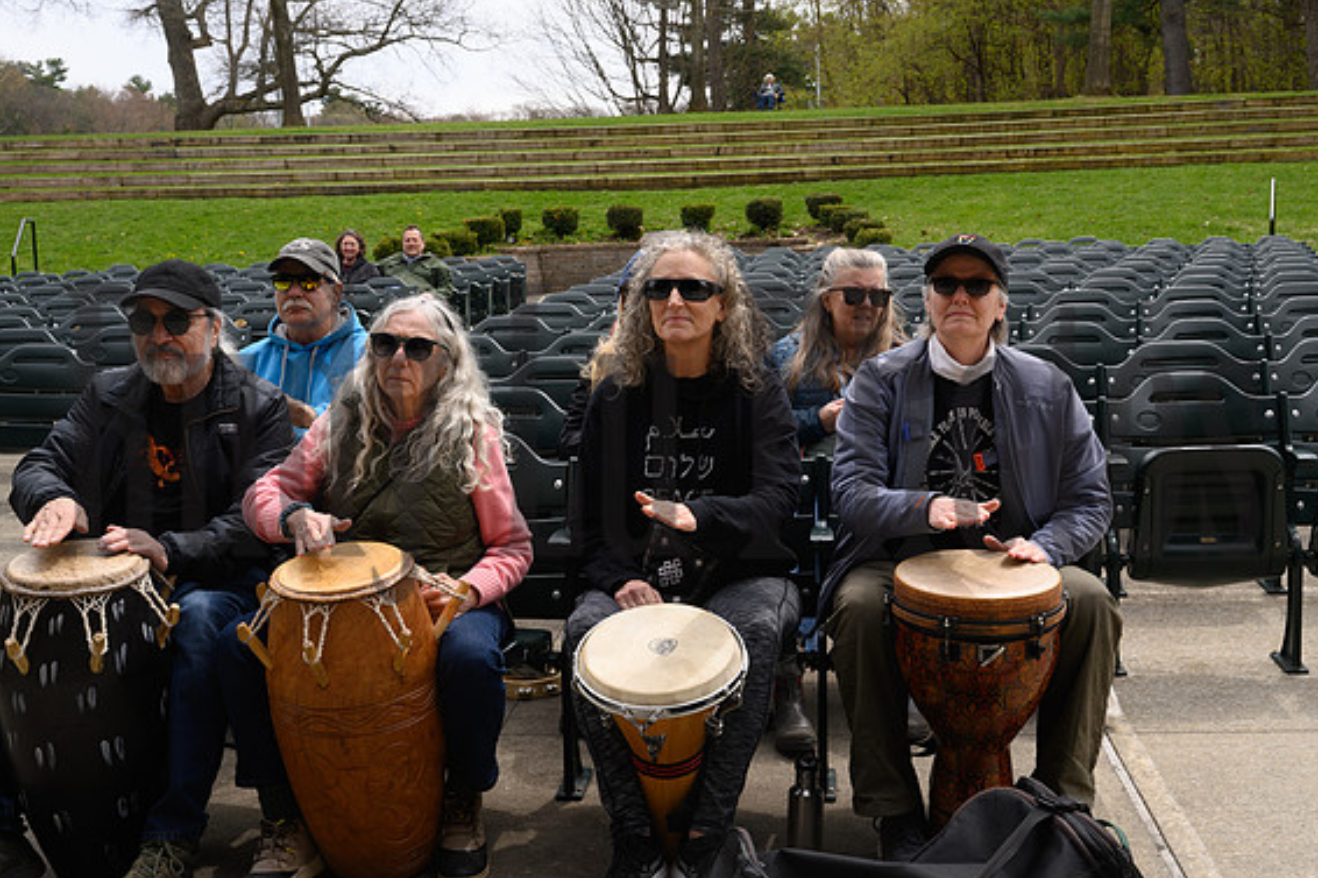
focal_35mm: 42
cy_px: 438
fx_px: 1537
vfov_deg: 31.9
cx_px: 654
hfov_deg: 46.4
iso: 200
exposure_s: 1/160
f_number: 10
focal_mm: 41
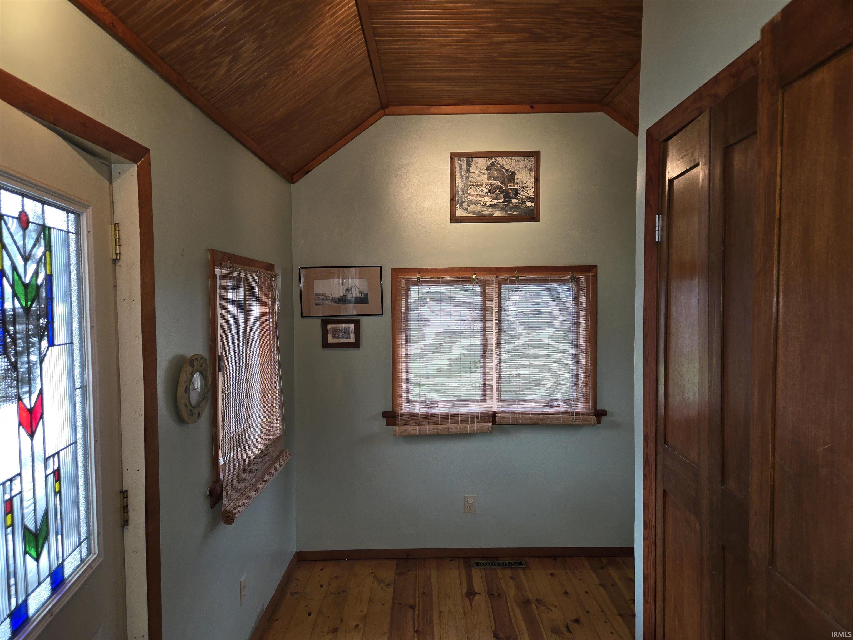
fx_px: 567
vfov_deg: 58.9
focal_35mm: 23
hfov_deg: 73.9
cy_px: 320
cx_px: 426
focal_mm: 5.4
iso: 100
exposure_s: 1/60
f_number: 1.8
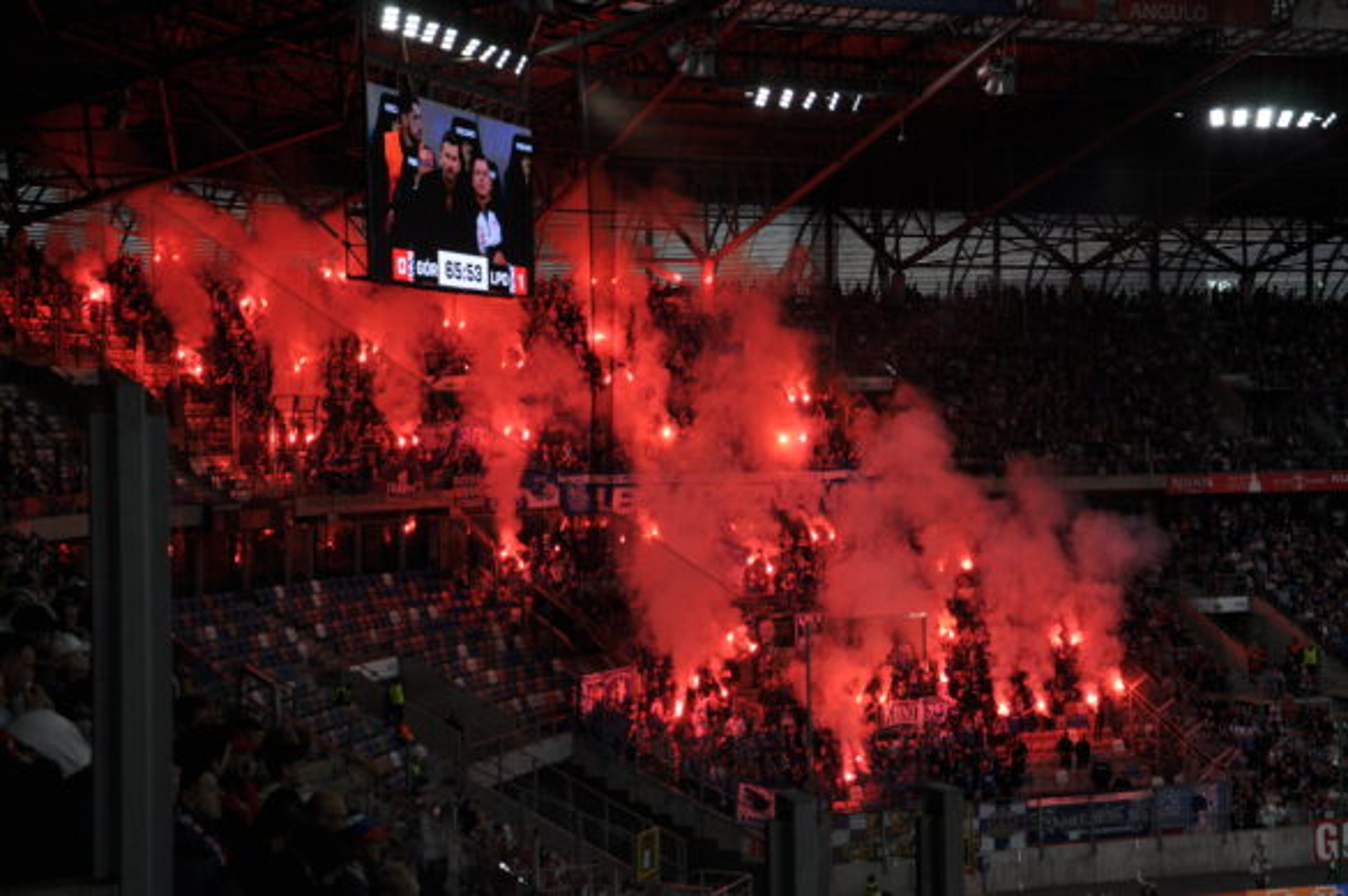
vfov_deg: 25.7
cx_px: 674
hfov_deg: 37.9
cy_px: 448
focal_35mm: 52
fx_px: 1964
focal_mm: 35
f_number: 4.5
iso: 250
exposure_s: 1/500
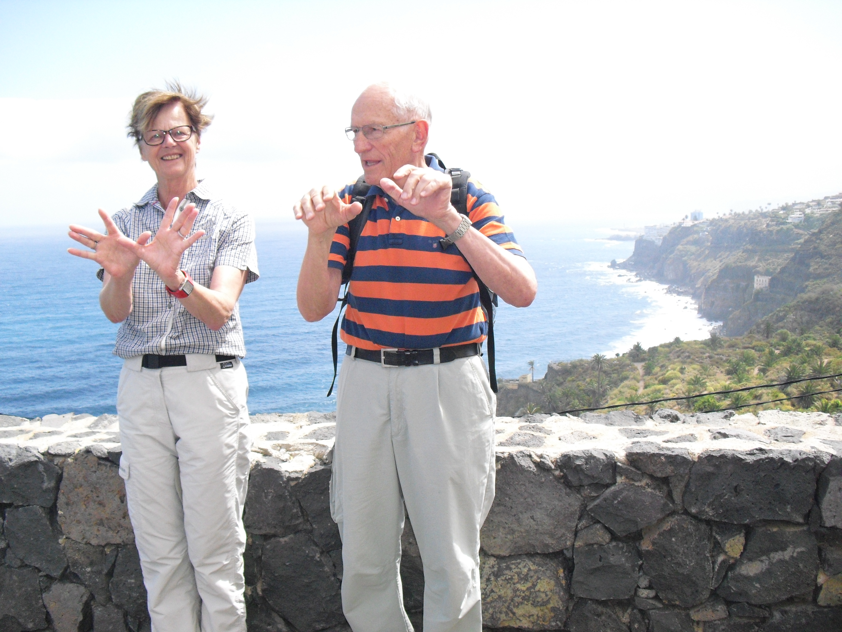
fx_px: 876
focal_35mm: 36
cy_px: 316
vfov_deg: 39.7
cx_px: 421
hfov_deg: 51.4
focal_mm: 6.3
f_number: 7.8
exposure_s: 1/400
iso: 400
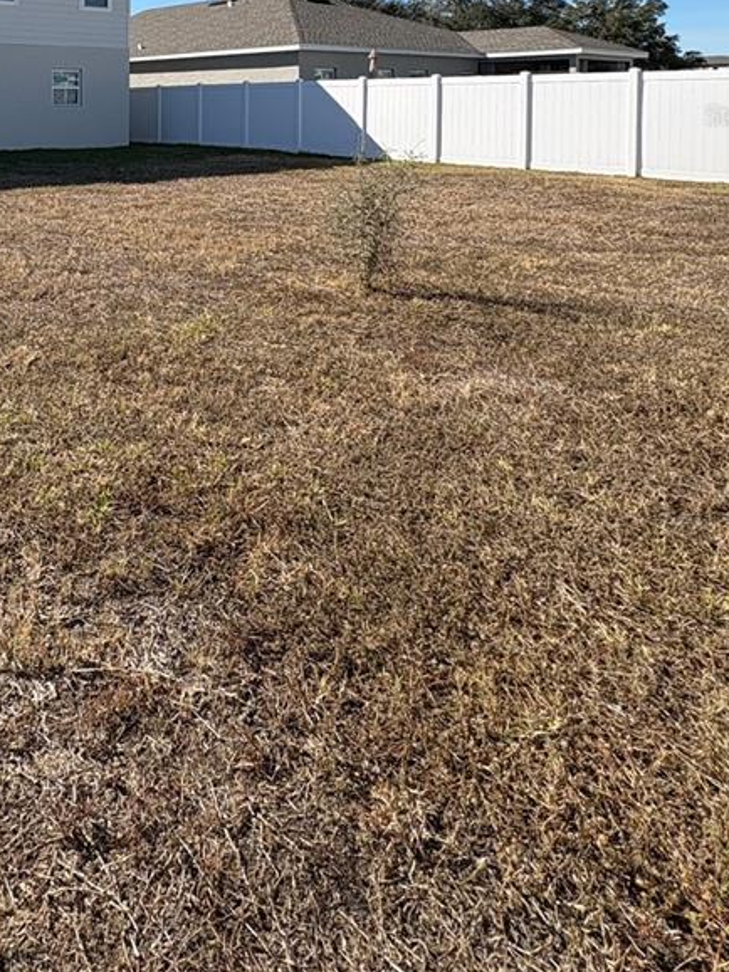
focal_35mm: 29
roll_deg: -0.2
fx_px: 815
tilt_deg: -0.3
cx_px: 69
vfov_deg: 54.5
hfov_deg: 43.9
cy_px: 114
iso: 50
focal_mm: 2.22
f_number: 2.2
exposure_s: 1/1600
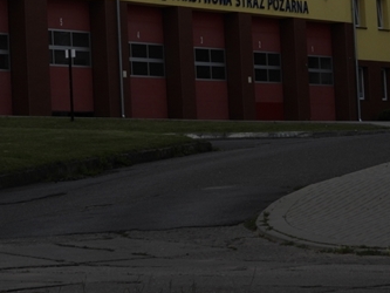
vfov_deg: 7.8
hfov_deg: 10.5
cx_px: 152
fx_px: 2130
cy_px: 54
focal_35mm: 189
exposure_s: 1/2000
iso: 100
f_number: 4
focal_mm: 18.9
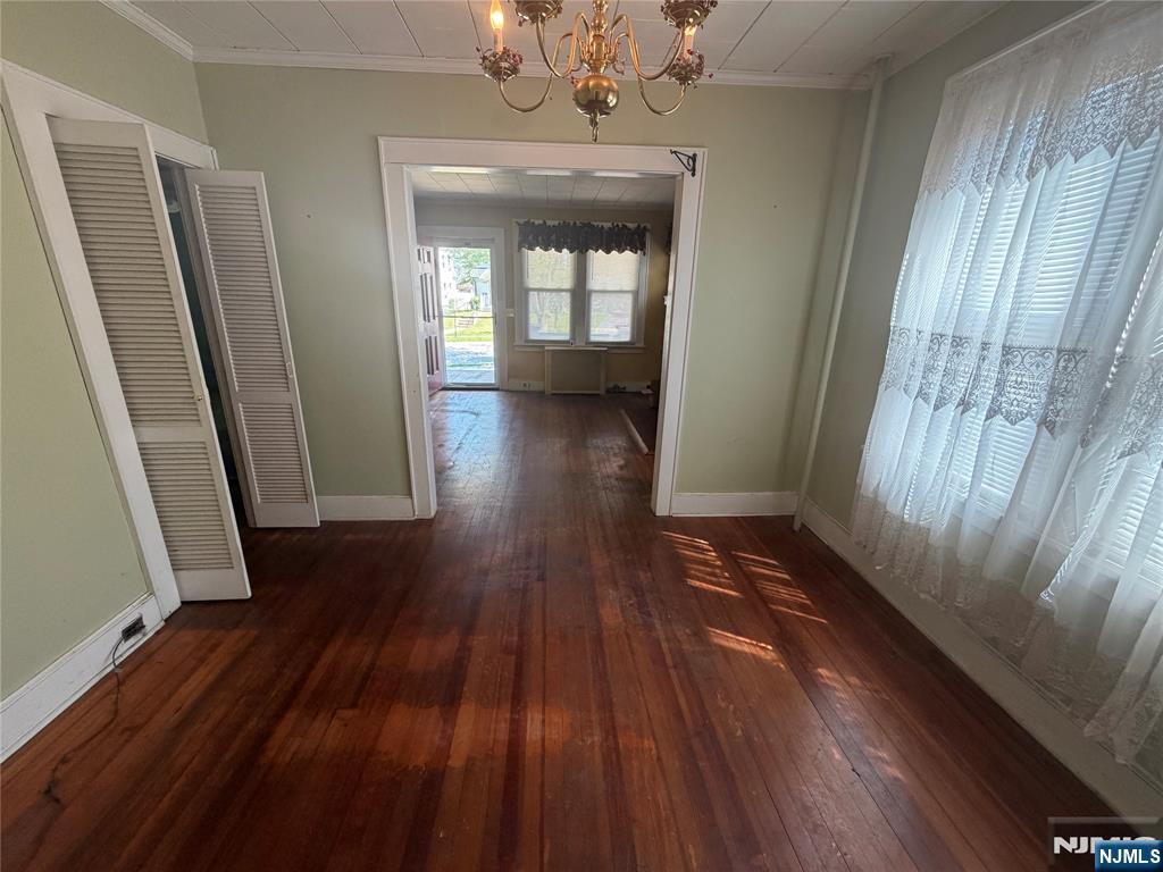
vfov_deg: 85.7
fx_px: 470
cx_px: 582
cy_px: 436
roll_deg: -1.0
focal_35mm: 14
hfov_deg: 102.1
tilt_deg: -18.4
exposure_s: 1/120
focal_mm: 2.22
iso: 250
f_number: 2.2
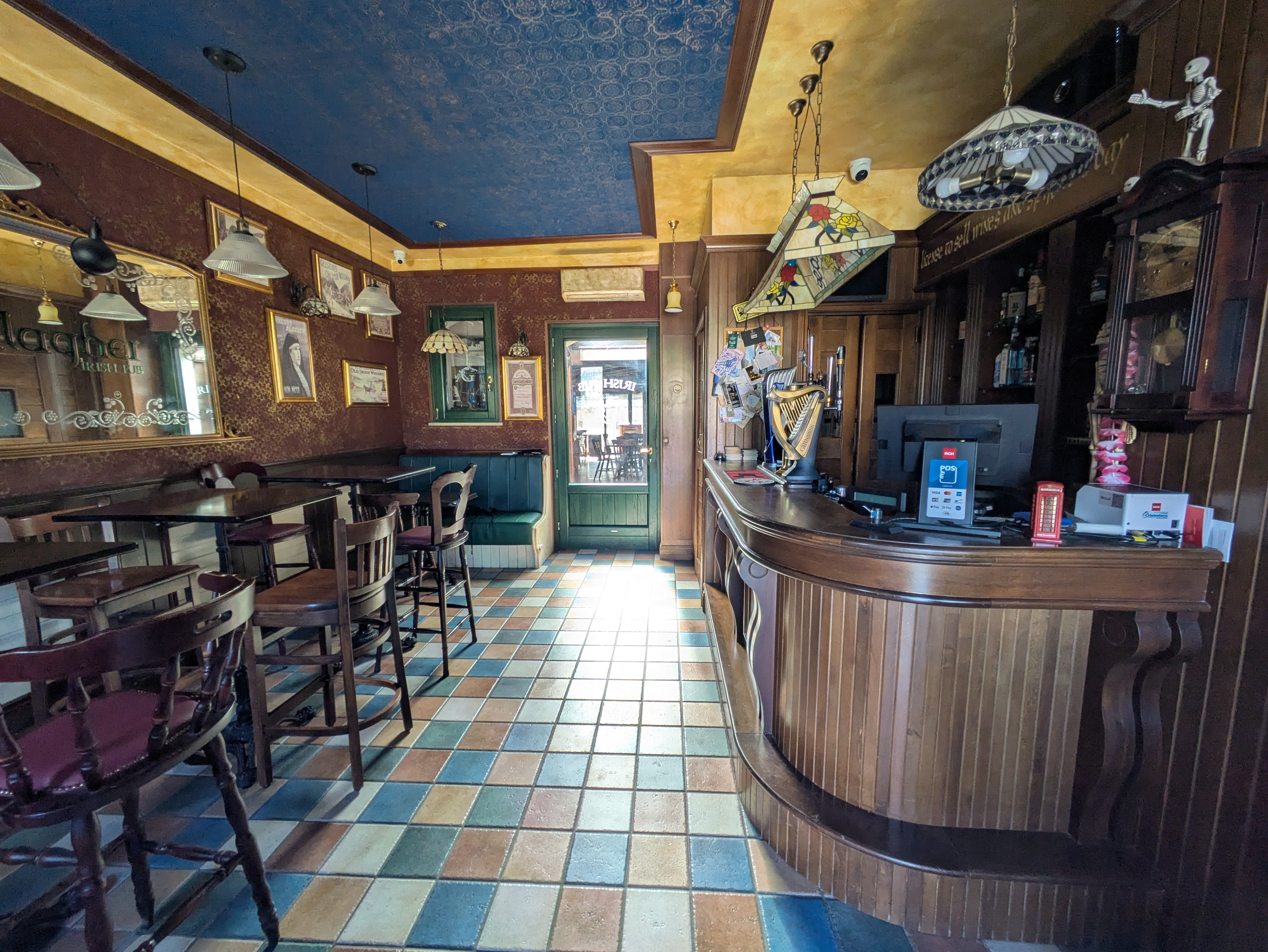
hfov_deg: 102.0
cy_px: 476
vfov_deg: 85.7
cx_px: 634
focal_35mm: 14
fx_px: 513
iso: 45
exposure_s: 1/33.3
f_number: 2.2
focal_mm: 1.83
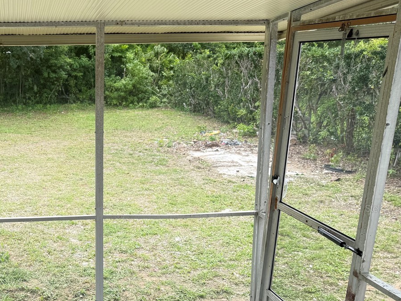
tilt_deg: -16.0
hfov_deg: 40.8
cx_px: 48
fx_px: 498
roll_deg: -0.4
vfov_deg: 33.2
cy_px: 208
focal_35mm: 43
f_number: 1.78
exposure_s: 1/589
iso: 80
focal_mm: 6.76
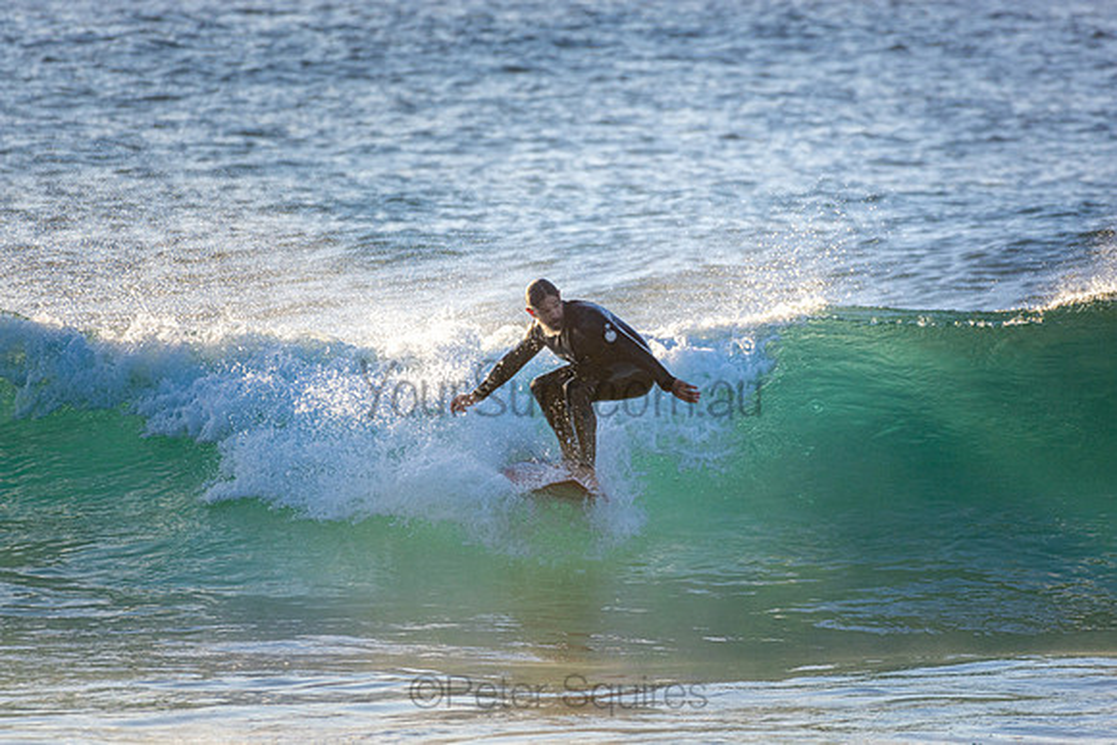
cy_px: 372
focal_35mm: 750
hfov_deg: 2.7
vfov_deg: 1.8
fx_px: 23275
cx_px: 558
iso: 320
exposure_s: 1/1250
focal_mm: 500
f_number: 5.6
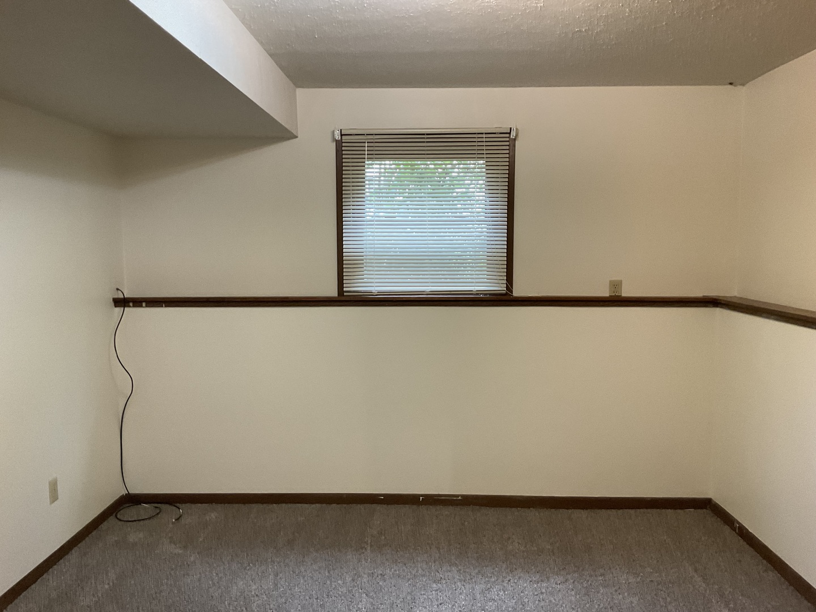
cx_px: 408
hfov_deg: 61.7
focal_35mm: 29
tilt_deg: -4.5
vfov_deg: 48.2
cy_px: 306
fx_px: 684
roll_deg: -0.3
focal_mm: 3
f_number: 1.8
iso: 250
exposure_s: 1/60
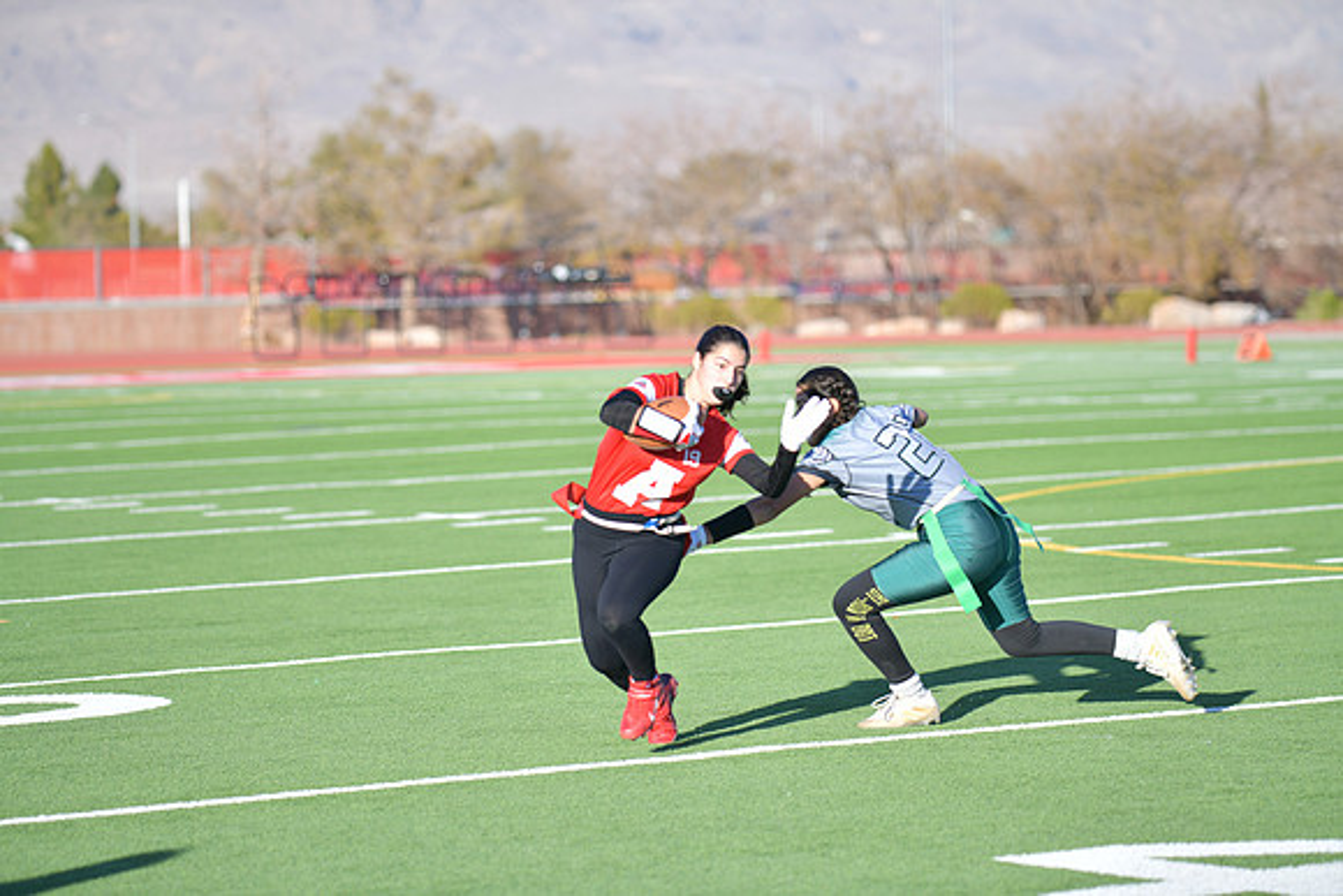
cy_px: 448
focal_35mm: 155
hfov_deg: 13.2
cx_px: 672
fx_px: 5783
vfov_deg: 8.9
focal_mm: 155
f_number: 2.8
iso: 64
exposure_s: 1/800
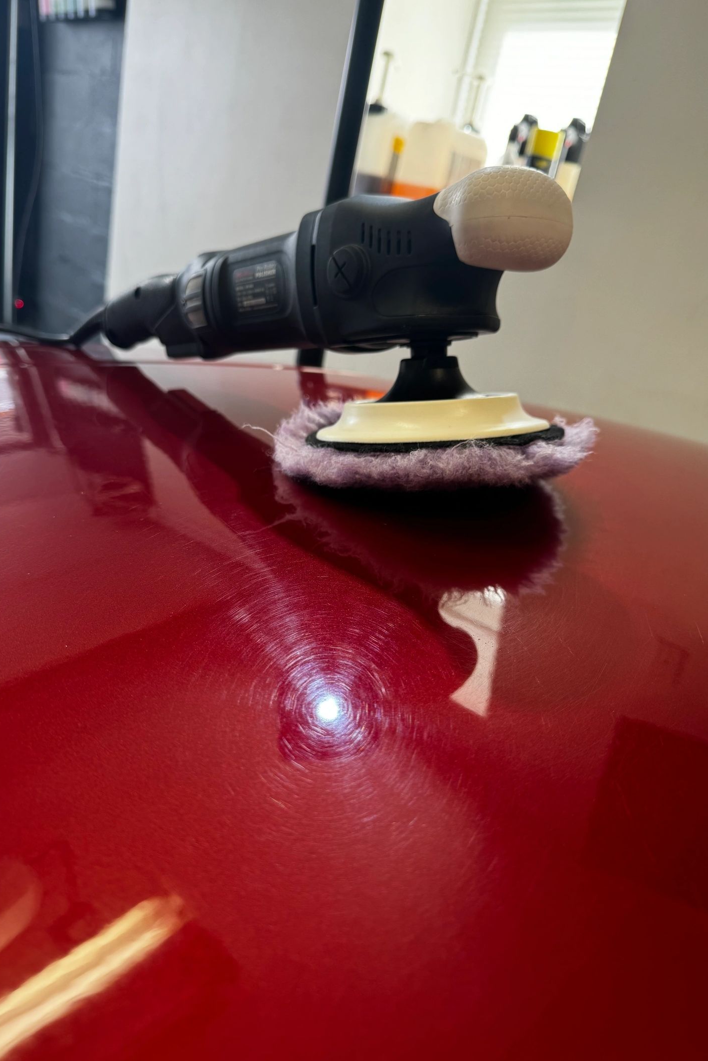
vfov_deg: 71.5
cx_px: 345
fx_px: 737
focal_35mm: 25
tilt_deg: -23.5
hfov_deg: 51.3
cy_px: 531
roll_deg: -12.1
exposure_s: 1/120
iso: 100
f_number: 1.78
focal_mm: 6.86
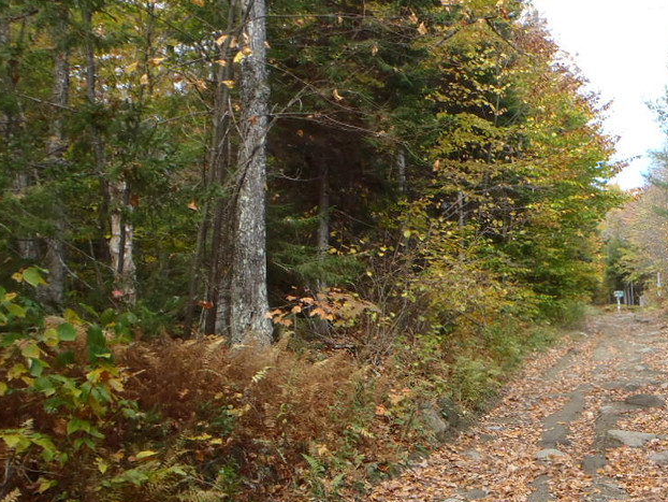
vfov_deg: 30.1
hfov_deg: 37.7
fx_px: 927
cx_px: 568
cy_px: 325
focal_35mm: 48
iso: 80
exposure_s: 1/100
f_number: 4.5
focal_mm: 5
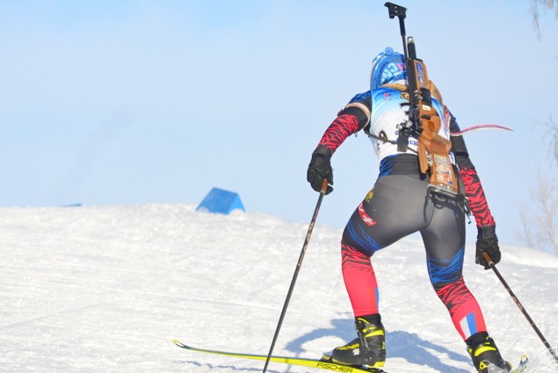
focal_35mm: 274
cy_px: 190
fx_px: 4249
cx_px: 239
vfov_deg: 5.0
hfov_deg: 7.5
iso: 400
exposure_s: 1/2000
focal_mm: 116
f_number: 7.1
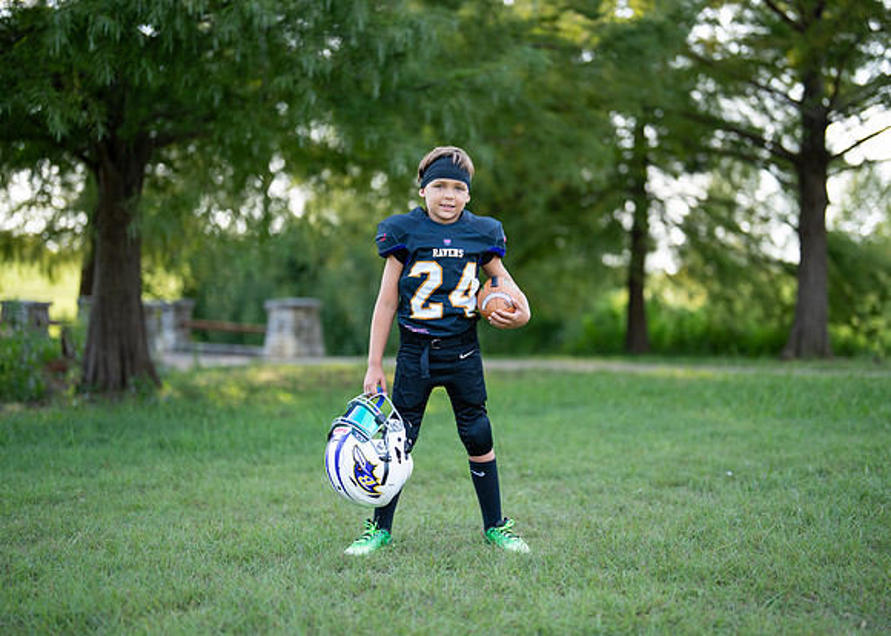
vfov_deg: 26.8
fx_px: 1337
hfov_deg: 36.8
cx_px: 478
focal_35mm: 53
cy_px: 318
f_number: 1.2
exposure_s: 1/800
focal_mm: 50
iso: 100
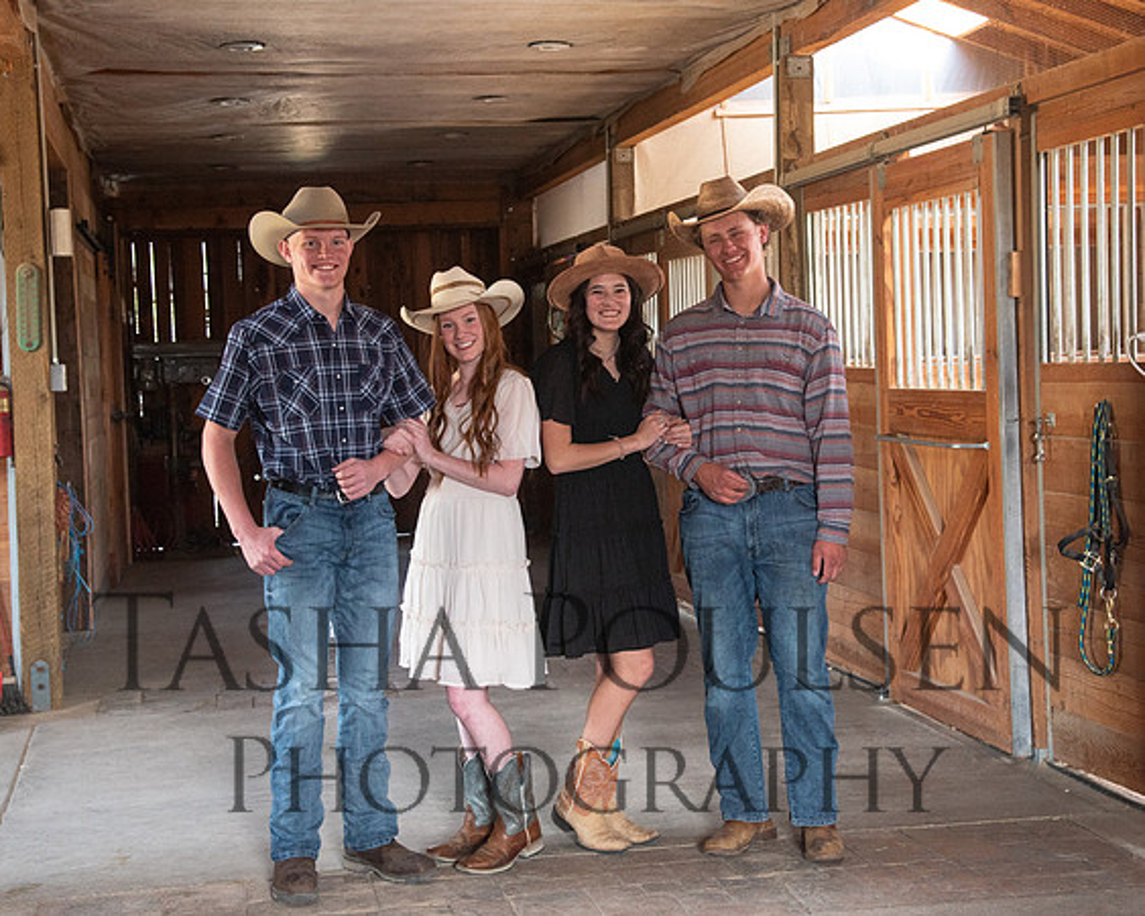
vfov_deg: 26.1
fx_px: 1974
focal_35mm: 58
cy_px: 425
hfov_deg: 32.3
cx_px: 592
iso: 800
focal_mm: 48
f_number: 5.6
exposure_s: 1/125
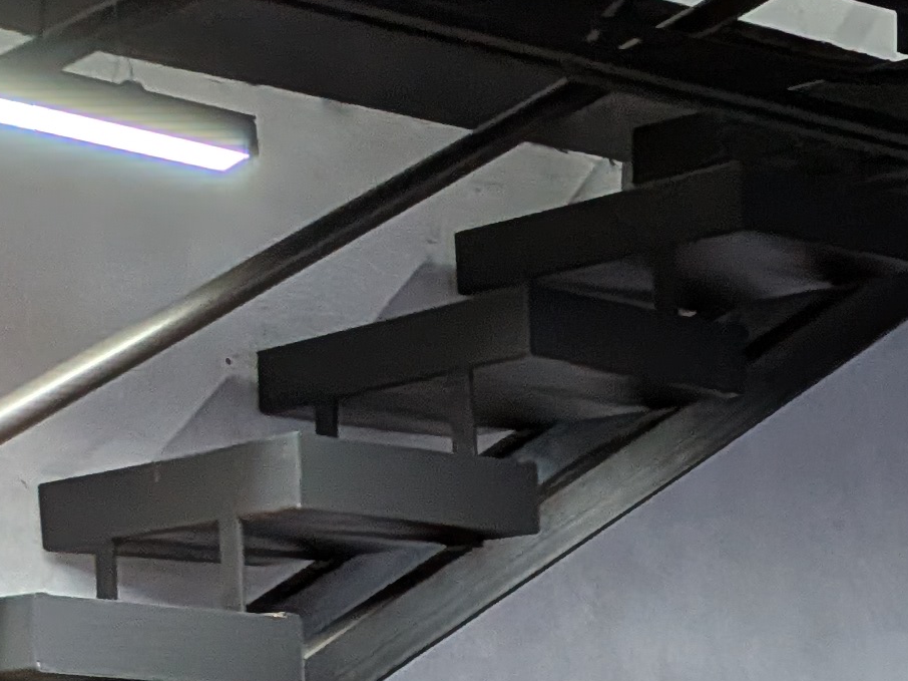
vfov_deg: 12.5
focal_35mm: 106
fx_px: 2780
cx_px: 1660
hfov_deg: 15.7
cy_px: 1317
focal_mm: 4.53
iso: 34
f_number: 1.7
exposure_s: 1/60
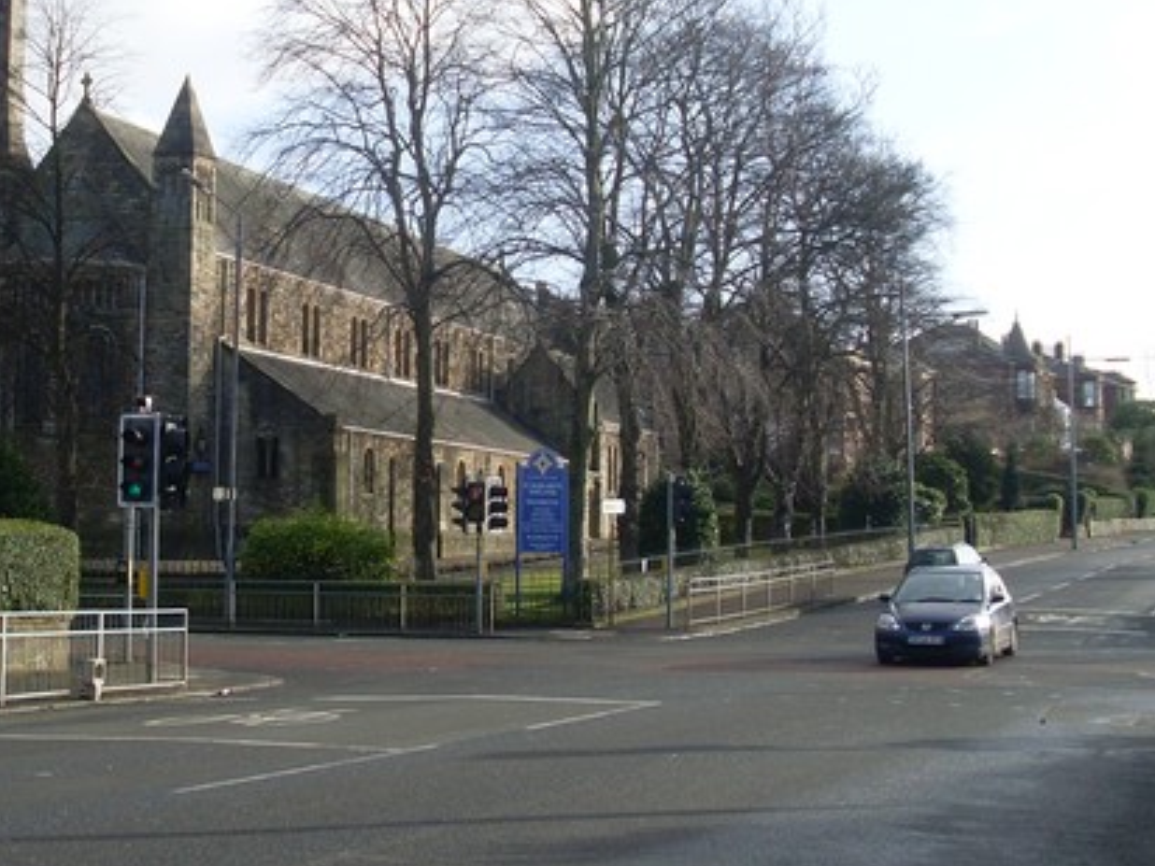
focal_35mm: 59
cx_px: 415
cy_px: 373
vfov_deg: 24.8
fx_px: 1969
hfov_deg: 32.5
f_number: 7.7
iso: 80
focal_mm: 6.3
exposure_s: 1/125
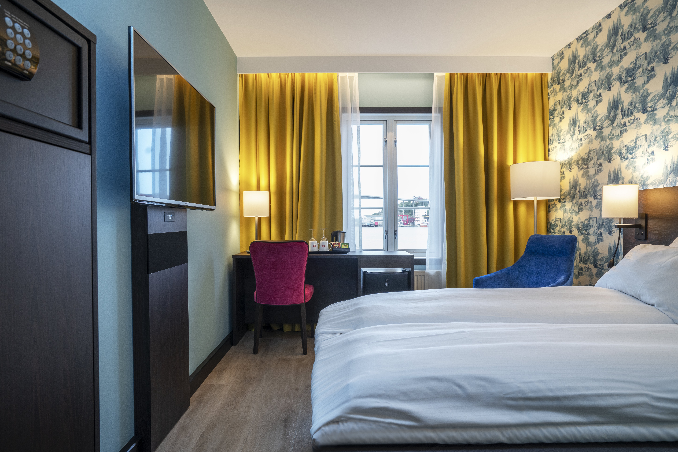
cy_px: 226
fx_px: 414
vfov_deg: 57.2
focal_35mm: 22
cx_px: 339
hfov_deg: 78.6
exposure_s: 1/13
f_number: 8
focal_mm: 22
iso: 250
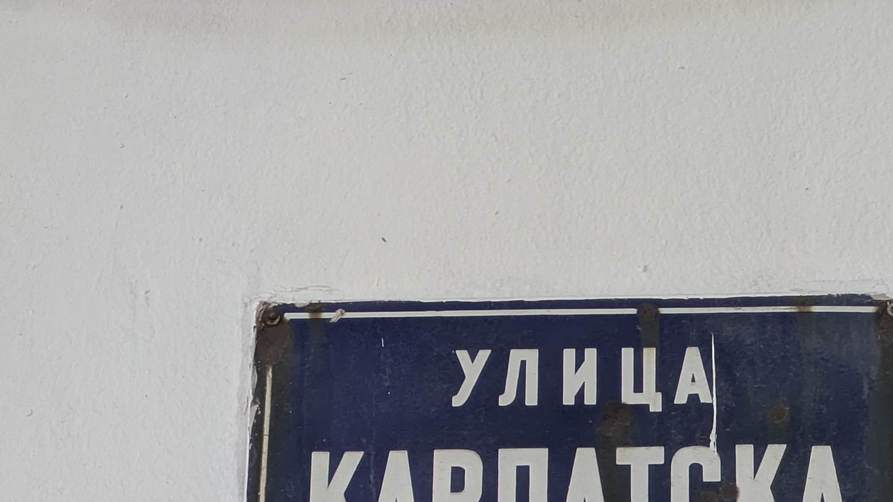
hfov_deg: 16.6
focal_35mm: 129
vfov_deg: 9.3
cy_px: 486
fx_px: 3055
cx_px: 598
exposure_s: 1/299
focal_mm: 5.43
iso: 89
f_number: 1.89
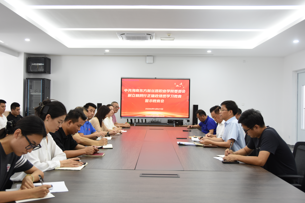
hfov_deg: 53.1
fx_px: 305
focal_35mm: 36
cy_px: 97
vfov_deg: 36.9
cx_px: 149
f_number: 3.8
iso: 400
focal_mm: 22
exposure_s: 1/40
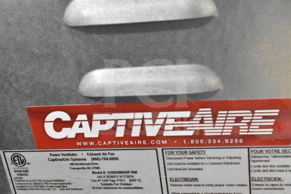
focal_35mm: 60
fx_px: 485
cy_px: 97
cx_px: 146
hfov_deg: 33.4
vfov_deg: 22.6
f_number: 7.1
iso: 6400
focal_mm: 40
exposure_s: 1/200
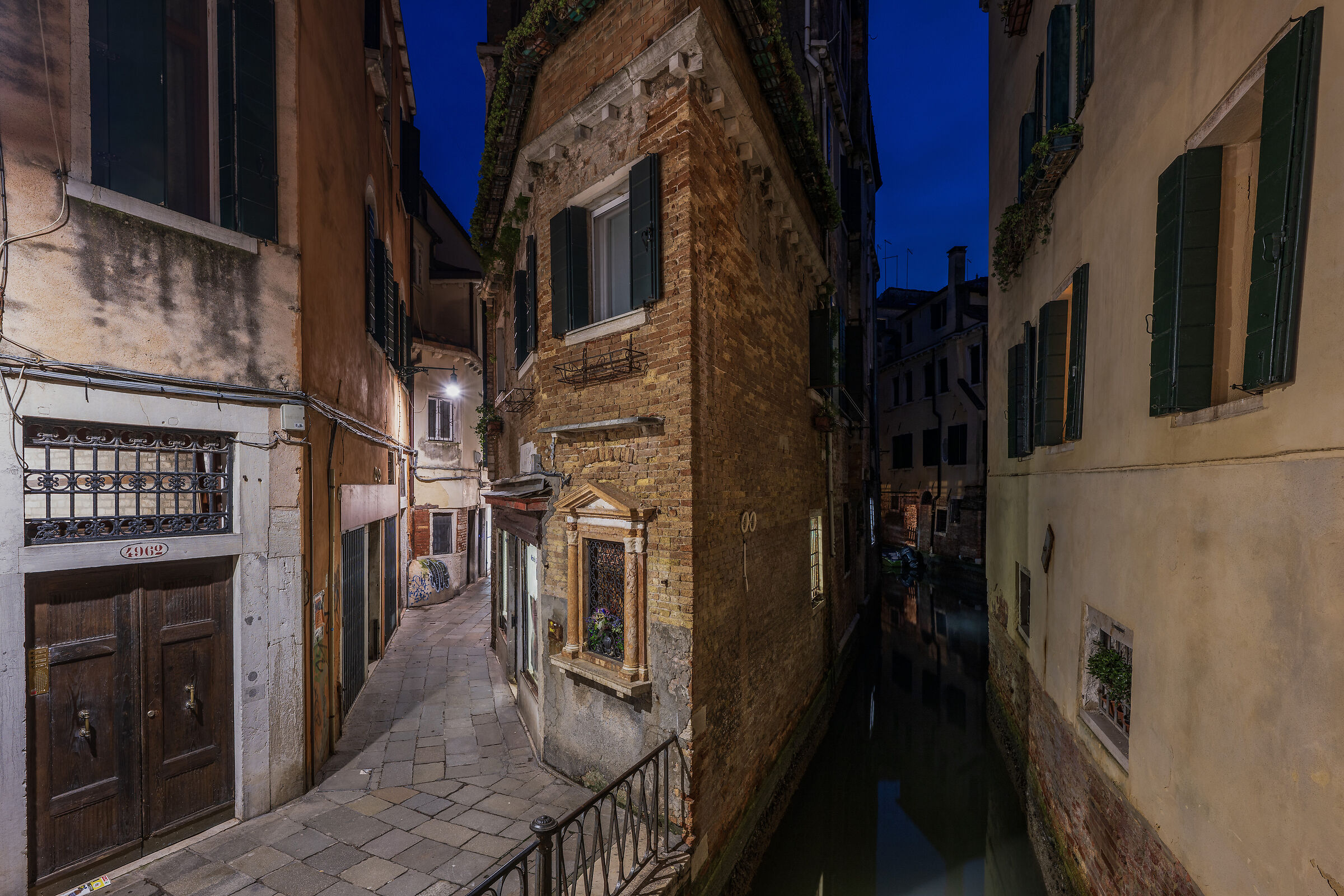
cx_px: 672
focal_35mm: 16
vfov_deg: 72.1
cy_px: 448
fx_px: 616
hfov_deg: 95.0
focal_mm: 16.5
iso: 64
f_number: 8
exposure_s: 20
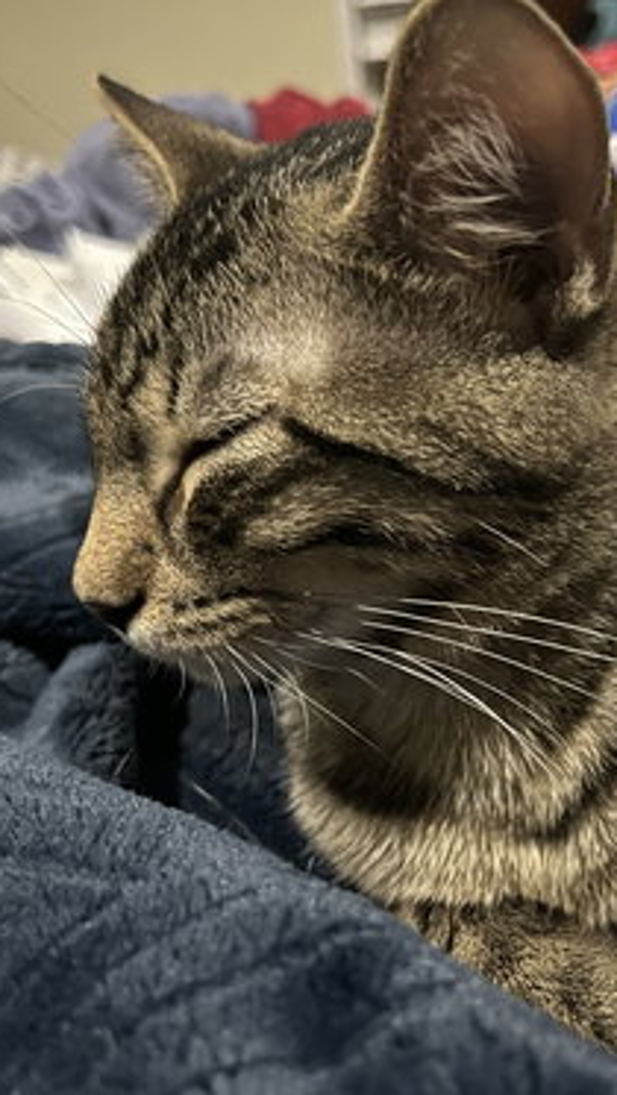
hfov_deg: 31.1
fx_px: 1104
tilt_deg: -20.1
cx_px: 388
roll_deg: +6.1
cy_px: 548
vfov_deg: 52.8
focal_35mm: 38
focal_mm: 5.1
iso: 640
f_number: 1.6
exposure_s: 1/12
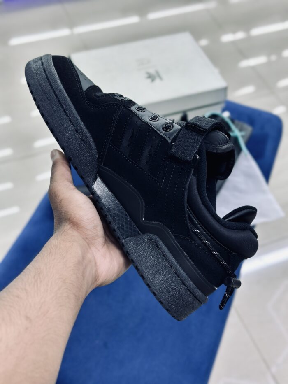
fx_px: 532
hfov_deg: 30.3
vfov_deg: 39.7
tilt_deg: -50.9
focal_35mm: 48
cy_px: 192
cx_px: 144
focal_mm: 6.86
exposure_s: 1/100
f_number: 1.78
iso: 100
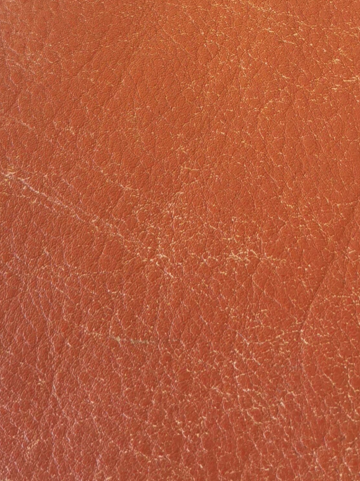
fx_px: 915
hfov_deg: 22.2
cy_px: -3
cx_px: 240
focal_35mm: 66
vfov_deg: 27.6
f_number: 1.8
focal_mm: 5.58
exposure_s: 1/50
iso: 160
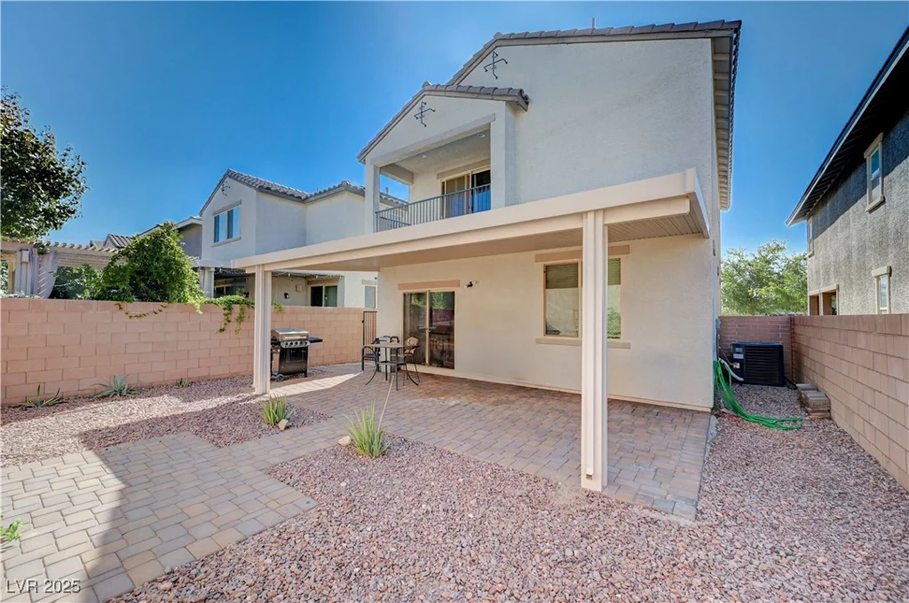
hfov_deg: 104.3
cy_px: 302
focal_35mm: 14
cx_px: 454
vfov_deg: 81.1
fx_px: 353
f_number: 8
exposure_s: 1/160
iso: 400
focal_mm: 14
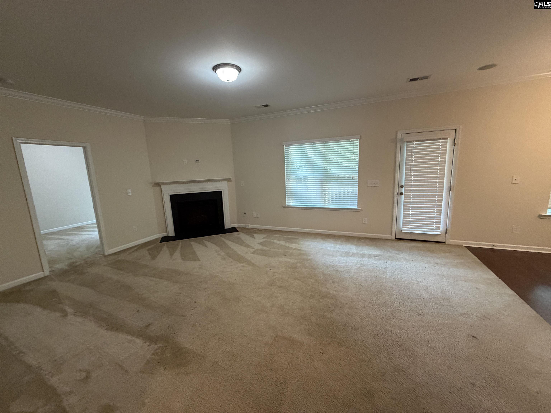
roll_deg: +3.4
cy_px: 206
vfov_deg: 85.7
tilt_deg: -8.8
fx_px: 223
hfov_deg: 102.1
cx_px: 276
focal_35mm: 14
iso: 400
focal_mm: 2.22
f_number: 2.2
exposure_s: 1/60
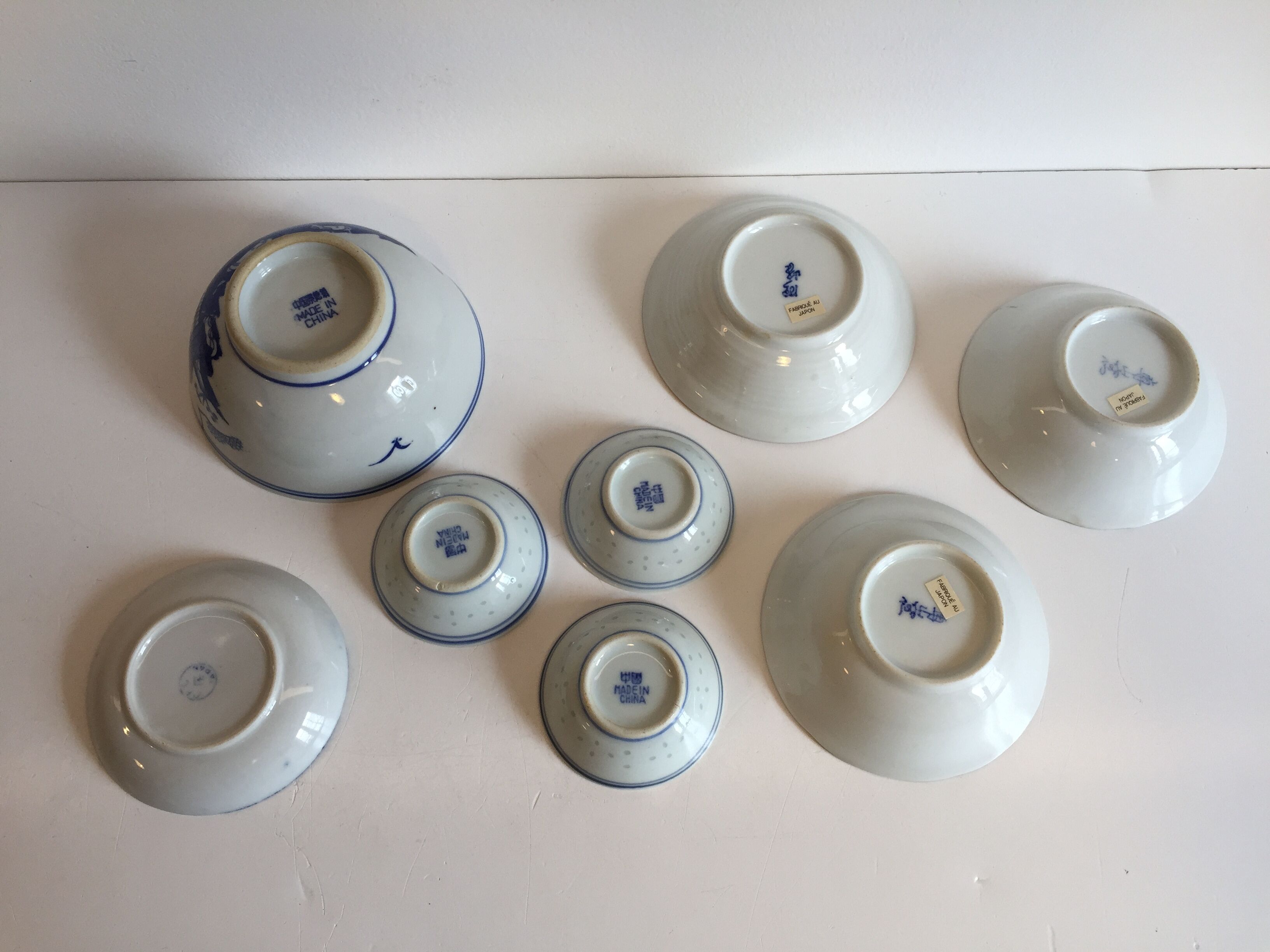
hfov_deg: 61.7
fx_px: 1064
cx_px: 635
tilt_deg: -71.2
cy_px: 476
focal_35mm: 29
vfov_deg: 48.2
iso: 50
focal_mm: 4.15
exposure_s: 1/100
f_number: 2.2
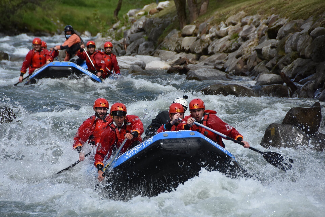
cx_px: 162
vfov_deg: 4.6
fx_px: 2708
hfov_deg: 6.9
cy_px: 108
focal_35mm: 300
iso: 400
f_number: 6.3
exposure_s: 1/1600
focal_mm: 200
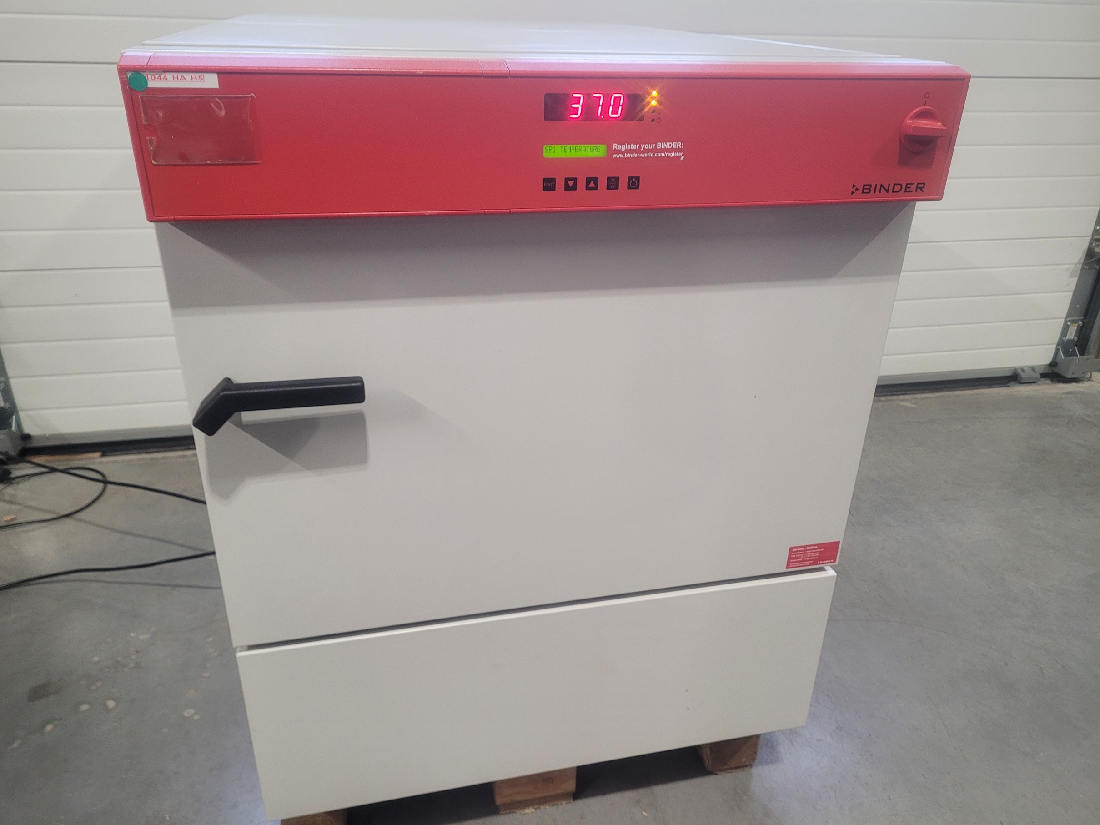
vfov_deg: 53.1
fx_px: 826
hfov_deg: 67.3
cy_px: 412
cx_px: 550
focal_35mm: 26
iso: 200
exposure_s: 1/50
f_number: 1.8
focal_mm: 5.4
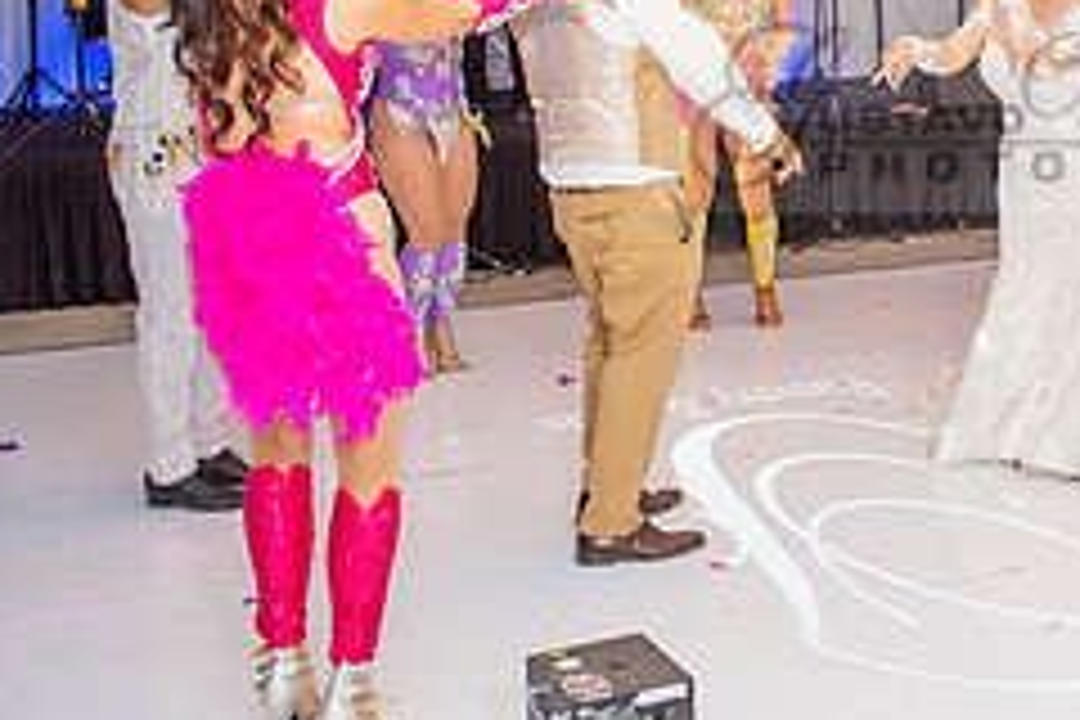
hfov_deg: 32.2
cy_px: 106
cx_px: 1044
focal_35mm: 58
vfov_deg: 22.9
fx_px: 1740
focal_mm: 24
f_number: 2.8
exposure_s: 1/160
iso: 1000
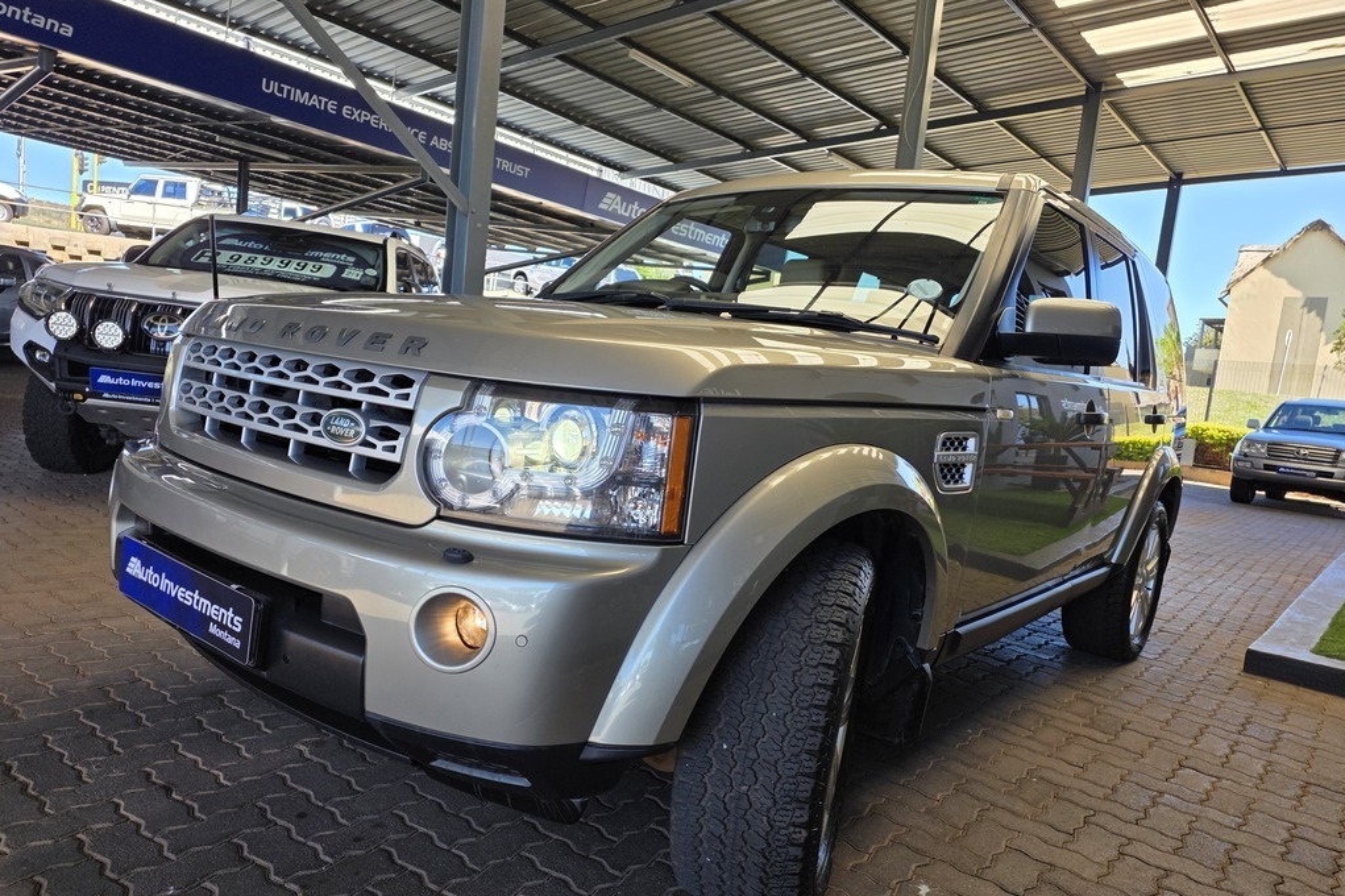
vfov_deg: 53.1
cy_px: 474
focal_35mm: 24
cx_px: 673
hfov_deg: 73.8
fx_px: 896
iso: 50
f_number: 1.7
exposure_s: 1/359
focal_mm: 6.25
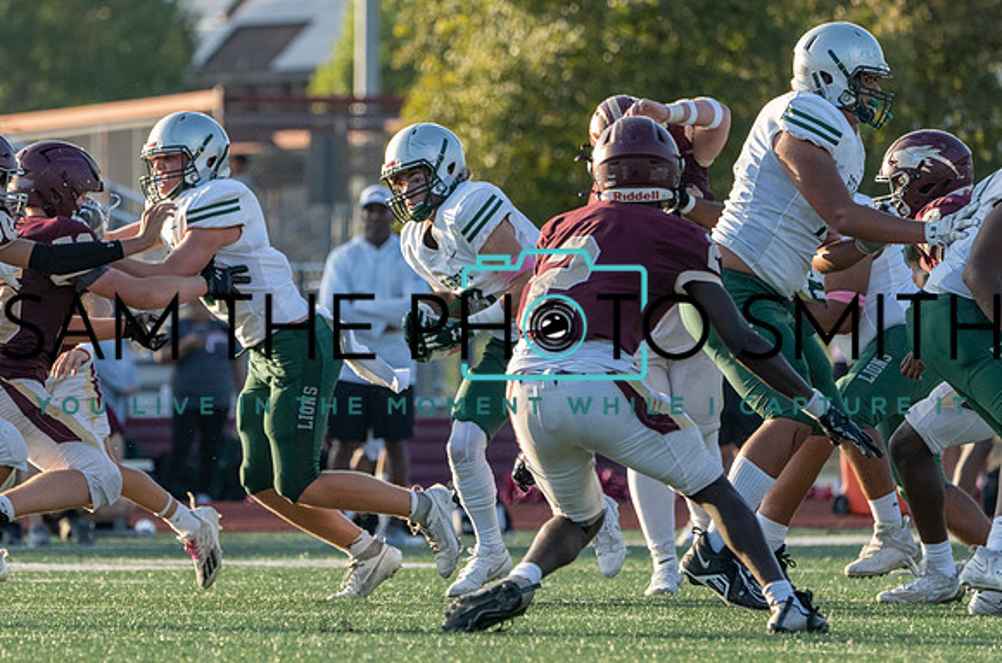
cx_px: 423
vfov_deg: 2.6
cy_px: 354
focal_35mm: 536
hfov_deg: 3.9
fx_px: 14897
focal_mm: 400
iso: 1600
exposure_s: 1/1250
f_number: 8
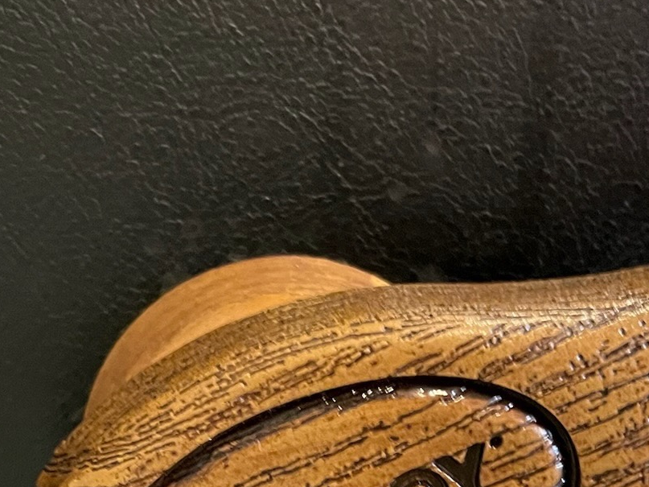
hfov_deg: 29.4
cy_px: 518
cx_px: 286
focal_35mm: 66
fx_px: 1237
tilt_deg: -20.6
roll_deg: -2.3
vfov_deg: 21.3
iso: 640
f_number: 1.6
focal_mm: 5.1
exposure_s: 1/25
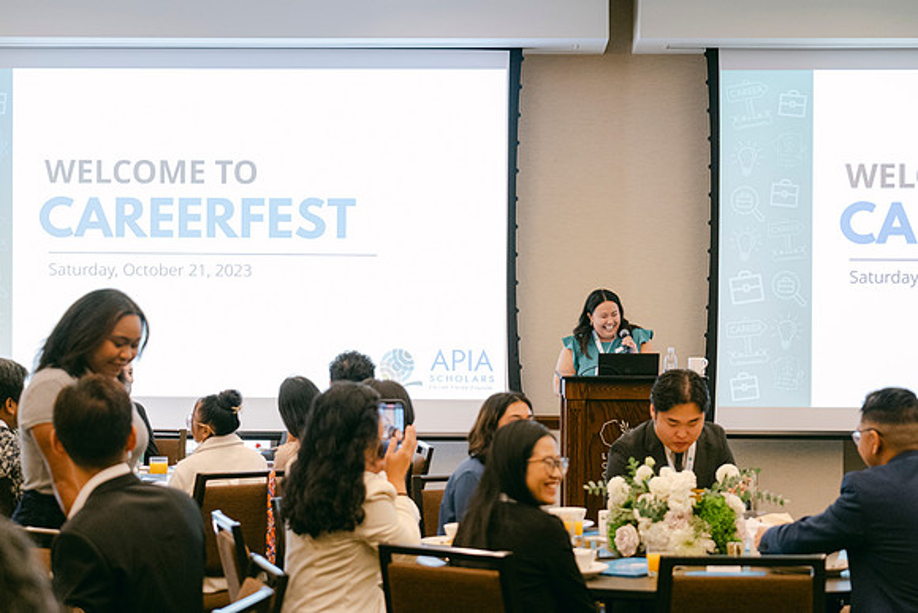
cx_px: 459
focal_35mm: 76
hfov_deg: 26.7
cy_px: 306
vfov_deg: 18.0
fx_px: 1932
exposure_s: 1/125
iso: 2500
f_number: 2.8
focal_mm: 50
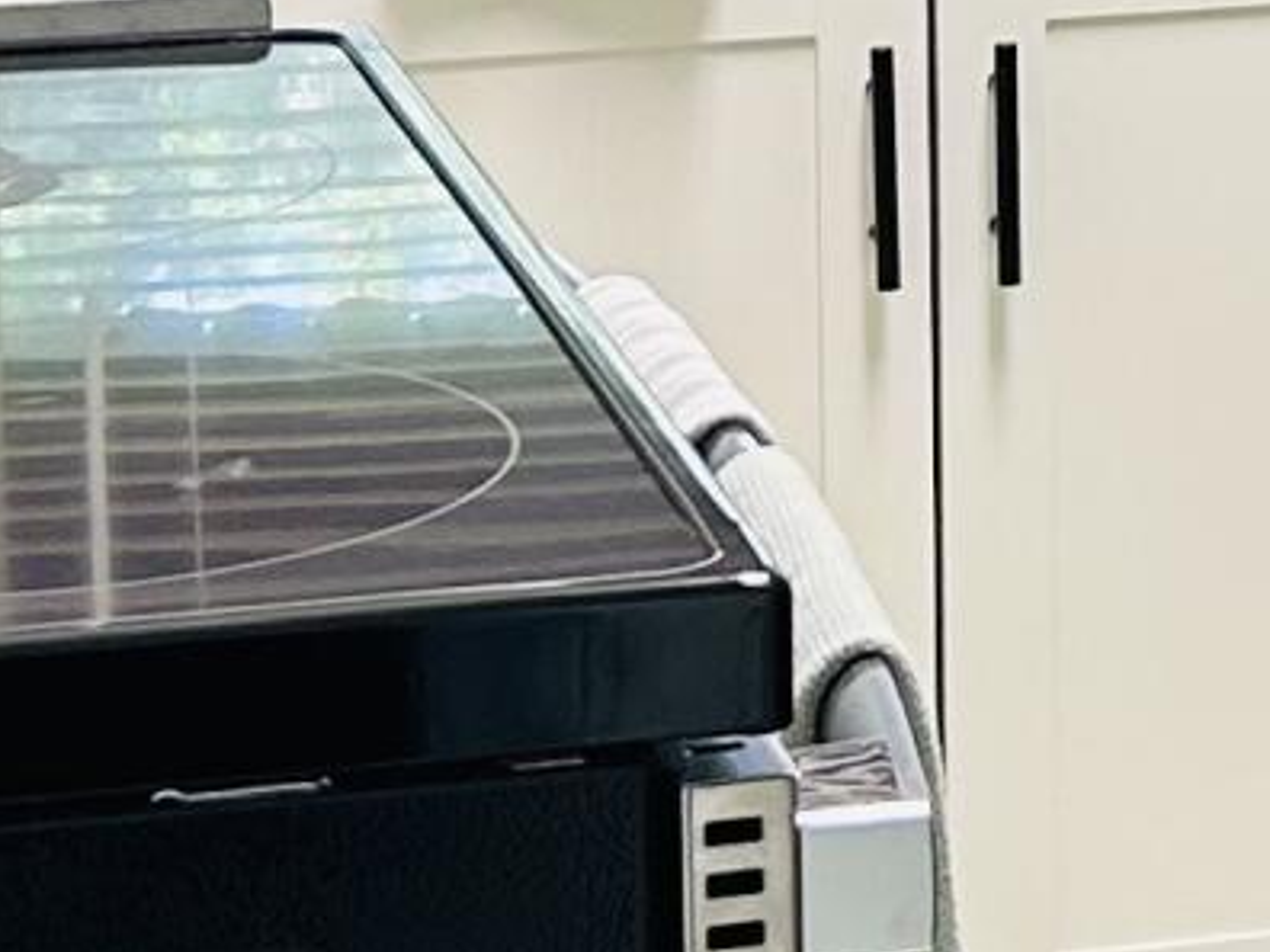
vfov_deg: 7.4
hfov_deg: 9.7
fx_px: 7228
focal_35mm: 197
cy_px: -503
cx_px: 1931
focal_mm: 5.7
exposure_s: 1/120
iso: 100
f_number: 1.5
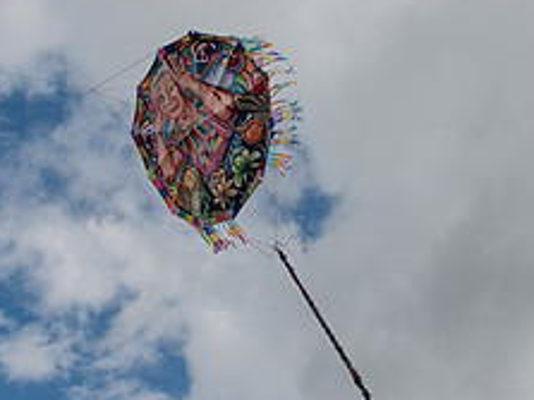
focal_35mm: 60
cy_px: 181
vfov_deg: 24.4
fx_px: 925
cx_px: 225
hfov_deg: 32.1
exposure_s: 1/500
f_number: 8
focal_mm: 24
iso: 200
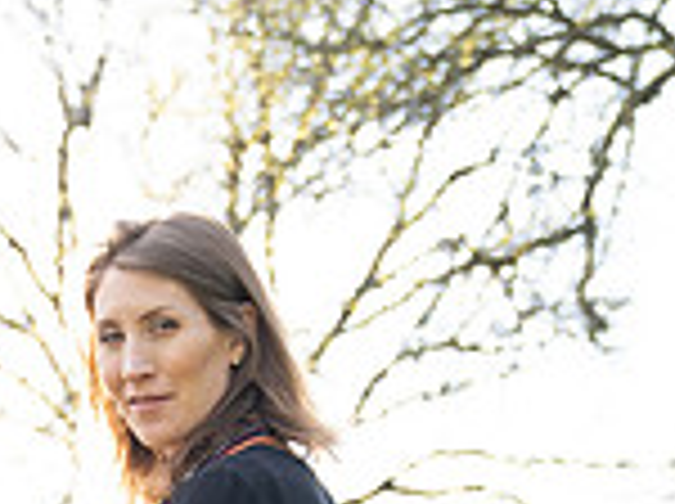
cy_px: 742
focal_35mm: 101
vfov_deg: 13.8
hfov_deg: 19.1
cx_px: 54
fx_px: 1966
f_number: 2.8
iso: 160
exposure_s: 1/250
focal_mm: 35
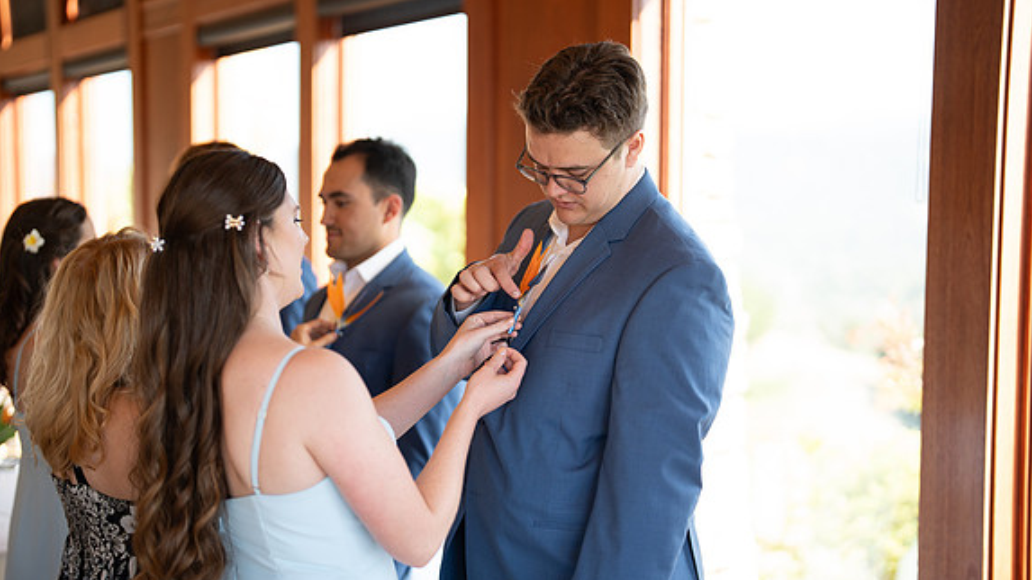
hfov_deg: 39.2
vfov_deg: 22.6
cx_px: 517
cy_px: 332
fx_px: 1450
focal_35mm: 53
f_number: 1.3
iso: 400
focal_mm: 50
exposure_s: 1/1600
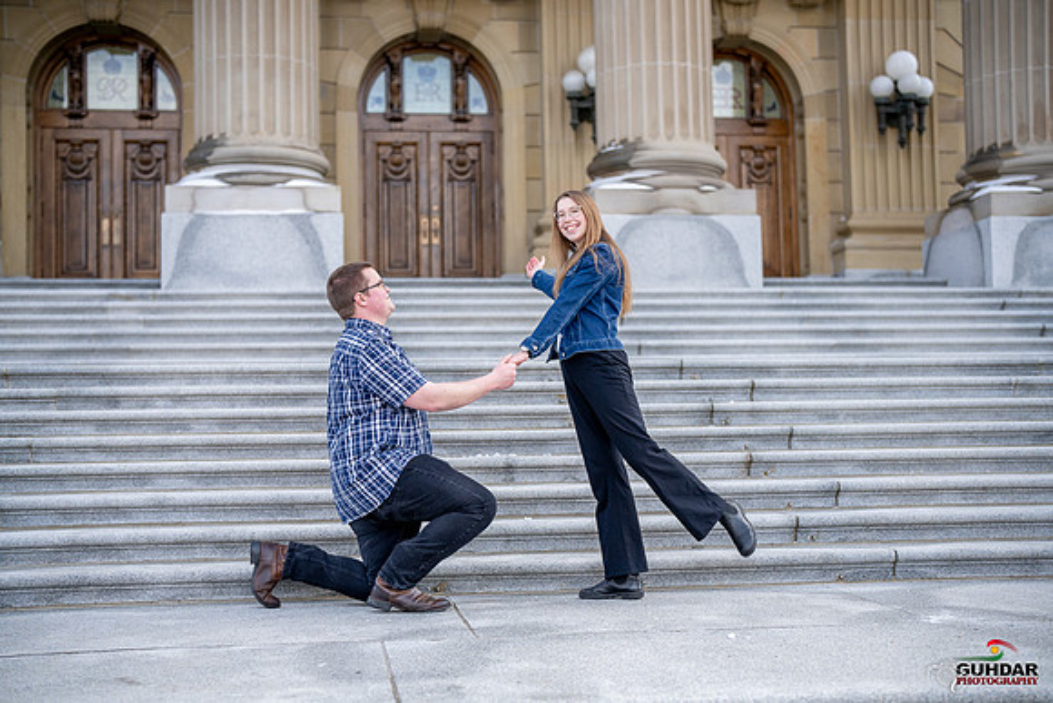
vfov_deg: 27.0
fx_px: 1463
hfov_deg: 39.6
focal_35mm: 50
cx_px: 526
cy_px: 352
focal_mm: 50
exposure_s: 1/6400
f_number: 1.8
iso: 1000
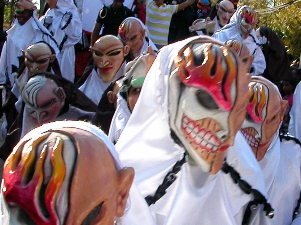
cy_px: 134
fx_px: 617
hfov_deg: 27.0
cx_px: 226
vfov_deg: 20.7
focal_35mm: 71
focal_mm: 5.6
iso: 100
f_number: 4.5
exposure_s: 1/235
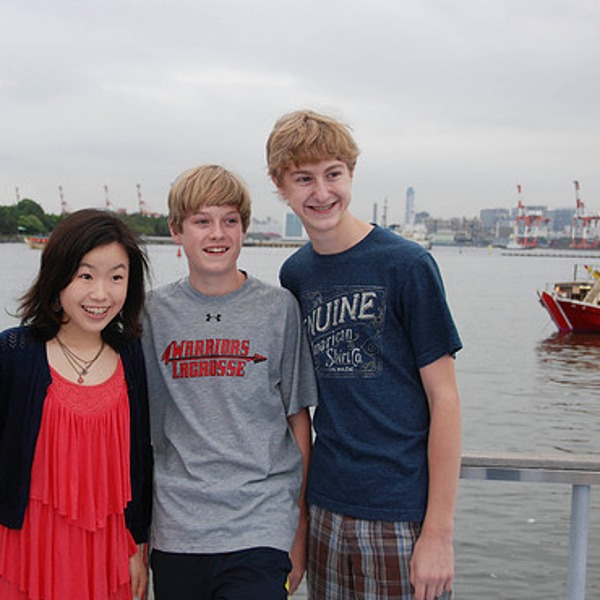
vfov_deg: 30.6
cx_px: 162
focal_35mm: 56
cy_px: 311
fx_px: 1098
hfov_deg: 30.1
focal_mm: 28
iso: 250
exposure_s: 1/60
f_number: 4
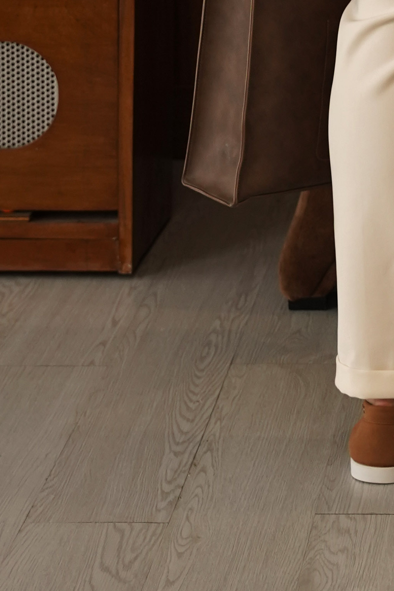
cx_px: 524
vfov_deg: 12.8
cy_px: -430
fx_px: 2425
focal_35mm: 148
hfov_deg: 9.1
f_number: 3.5
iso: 1250
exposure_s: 1/125
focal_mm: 37.7
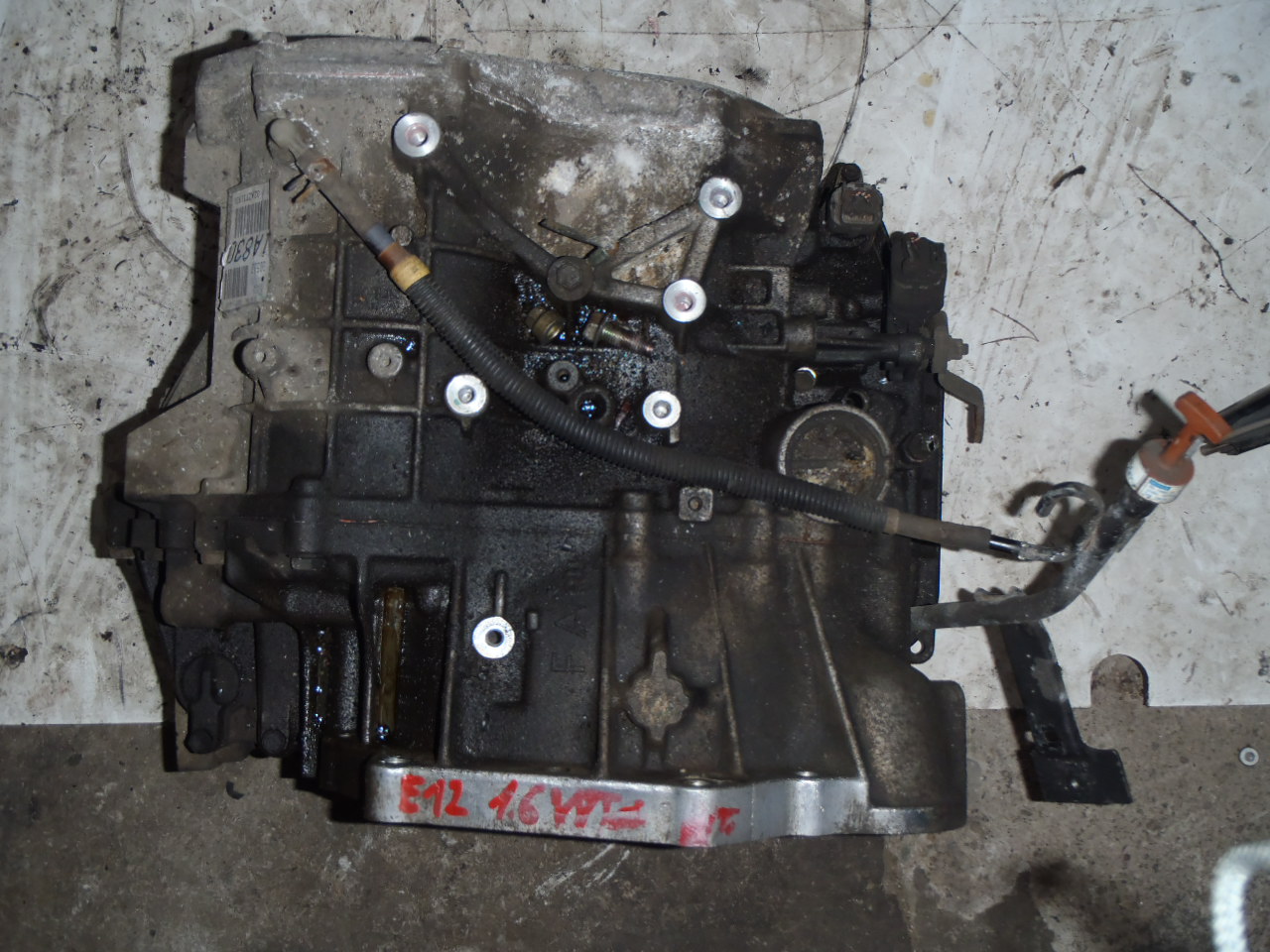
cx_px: 635
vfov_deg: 37.7
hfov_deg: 49.0
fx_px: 1394
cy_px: 476
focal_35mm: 38
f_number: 4.6
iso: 100
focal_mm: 6.83
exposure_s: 1/40
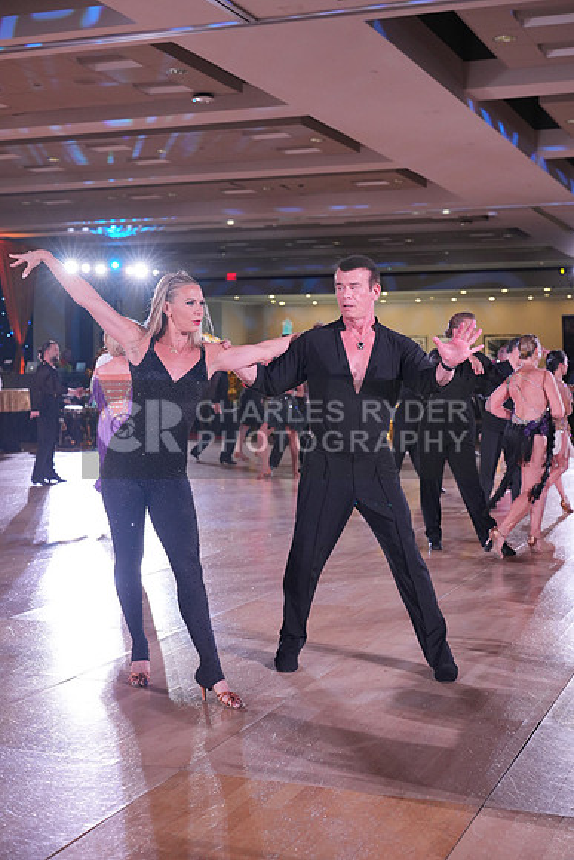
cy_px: 430
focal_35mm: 52
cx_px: 287
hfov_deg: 26.0
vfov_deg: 38.2
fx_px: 1243
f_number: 4
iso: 2000
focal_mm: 52
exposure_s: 1/400
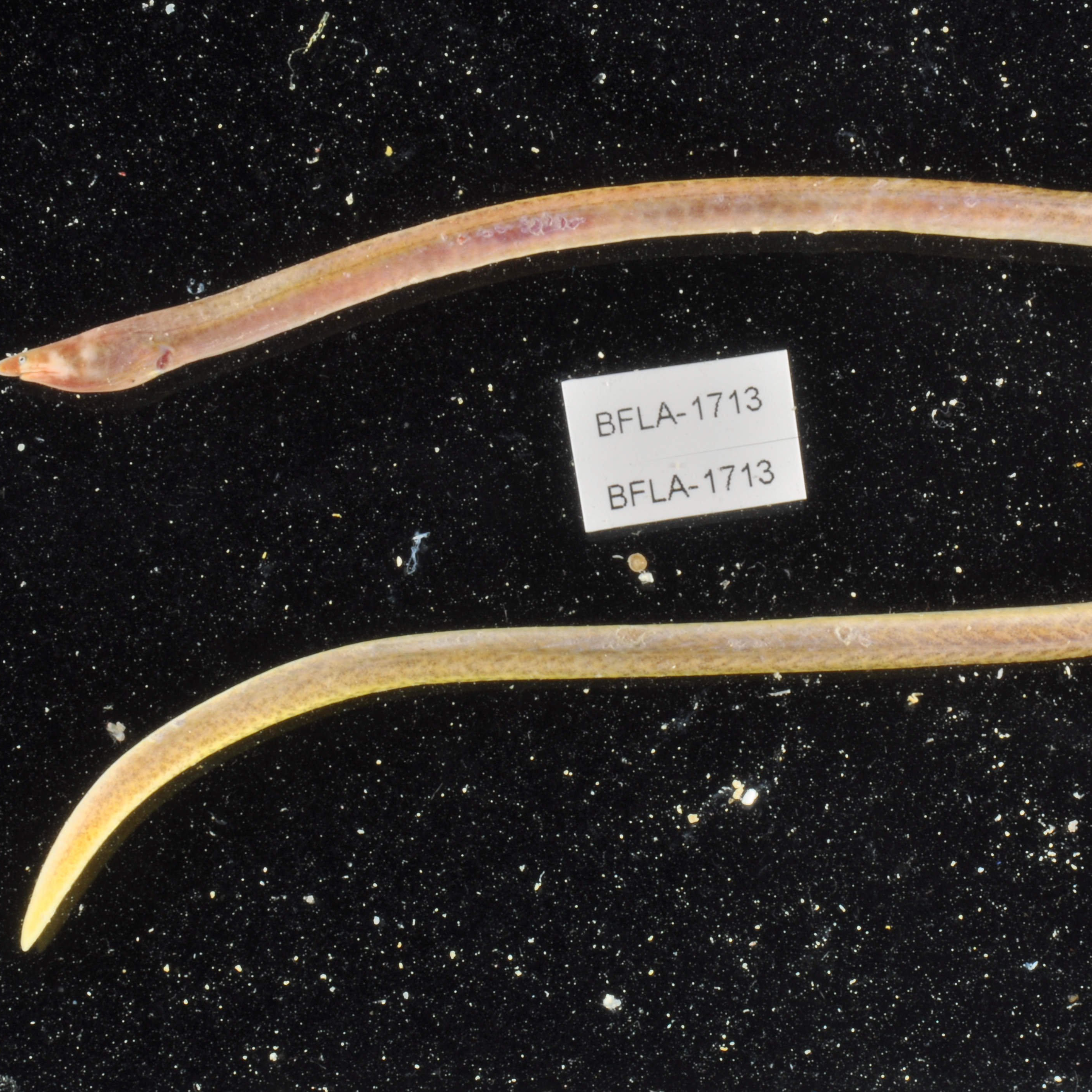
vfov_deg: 15.0
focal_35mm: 116
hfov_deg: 15.0
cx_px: 579
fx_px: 4140
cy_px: 544
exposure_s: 1/200
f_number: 32
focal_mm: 60
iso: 200
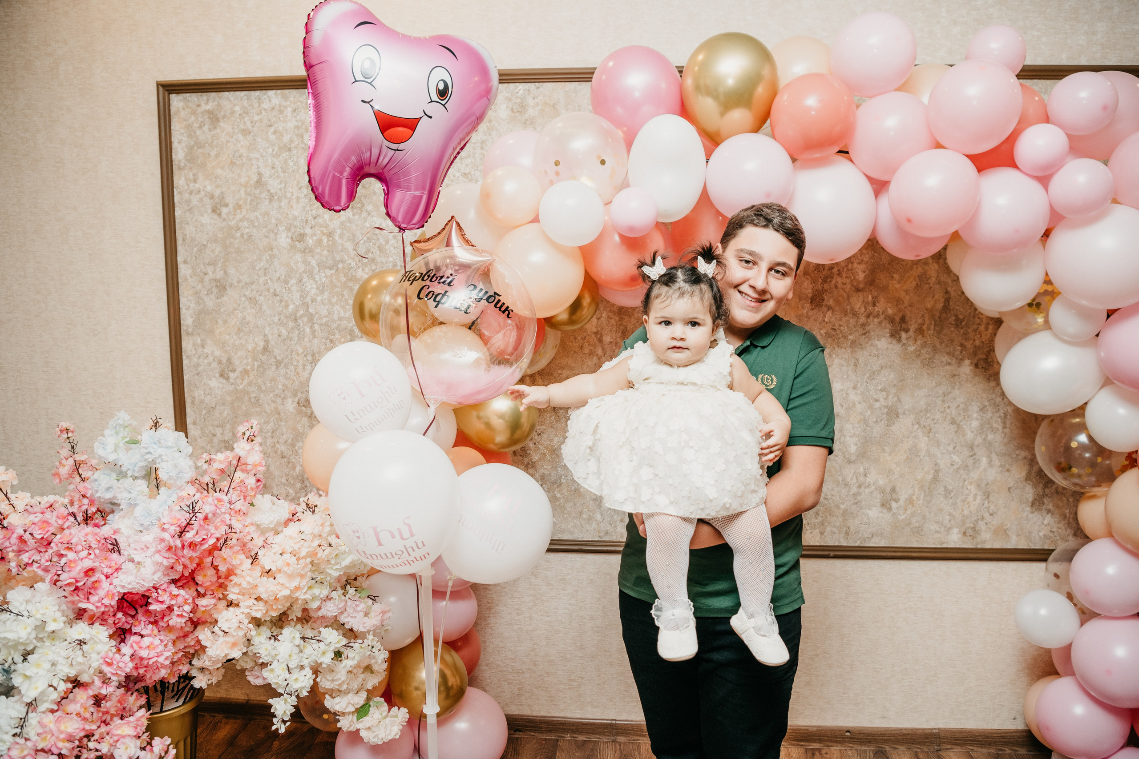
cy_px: 380
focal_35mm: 27
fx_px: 842
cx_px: 570
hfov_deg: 68.2
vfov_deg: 48.6
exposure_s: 1/160
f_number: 4
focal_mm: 26
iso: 250
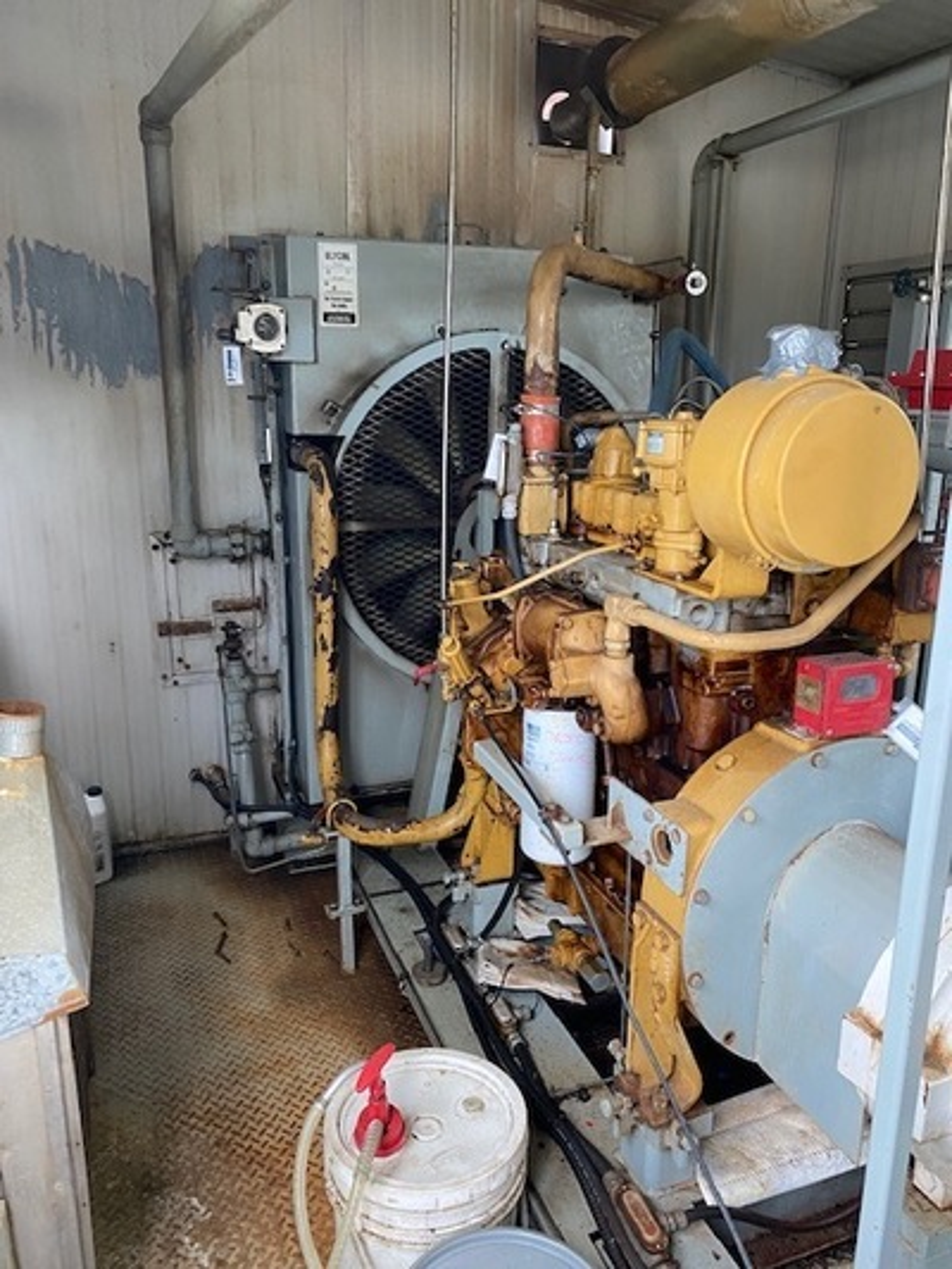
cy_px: 634
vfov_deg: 67.3
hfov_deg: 53.1
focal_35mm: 26
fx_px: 953
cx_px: 476
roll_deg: -1.6
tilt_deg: -15.4
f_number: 1.8
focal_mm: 4.25
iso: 160
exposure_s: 1/60
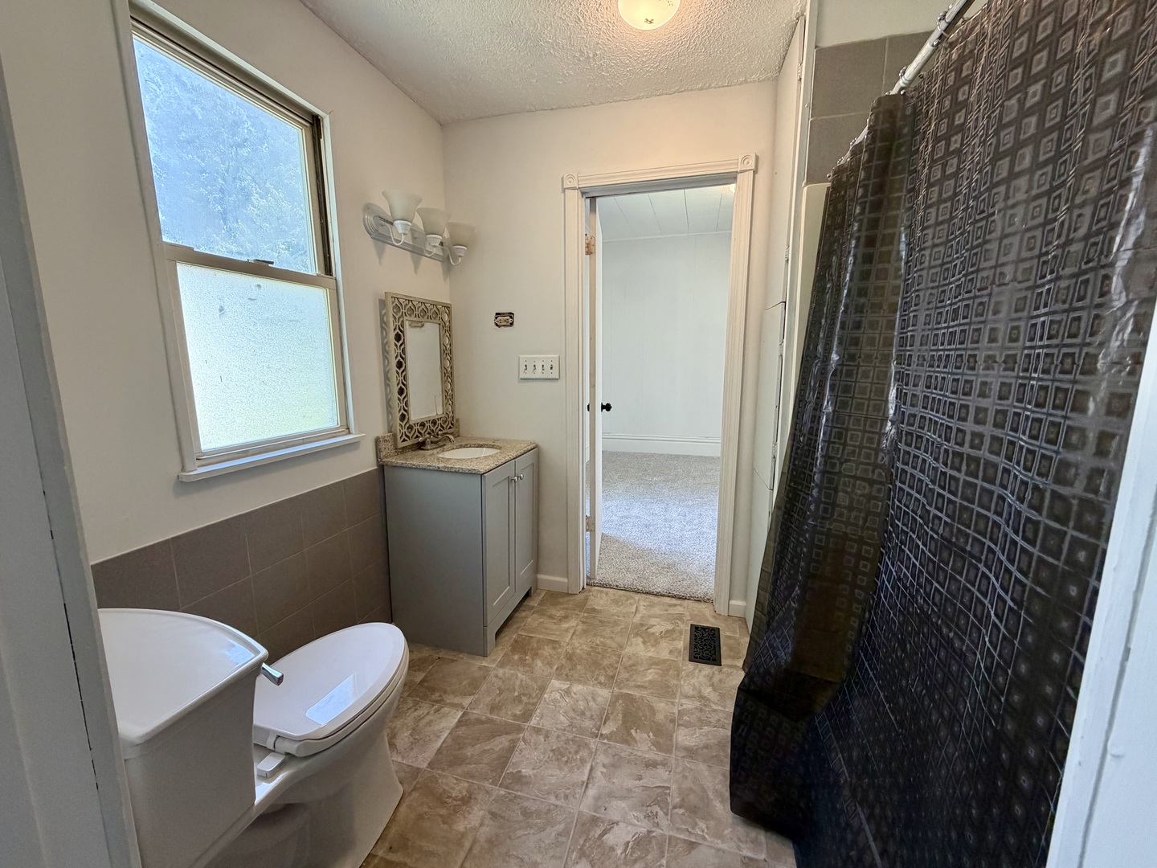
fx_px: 468
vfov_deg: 85.7
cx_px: 578
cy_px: 434
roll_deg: +1.1
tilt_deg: -9.6
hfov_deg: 102.1
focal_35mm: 14
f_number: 2.2
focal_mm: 2.22
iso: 250
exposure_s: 1/120
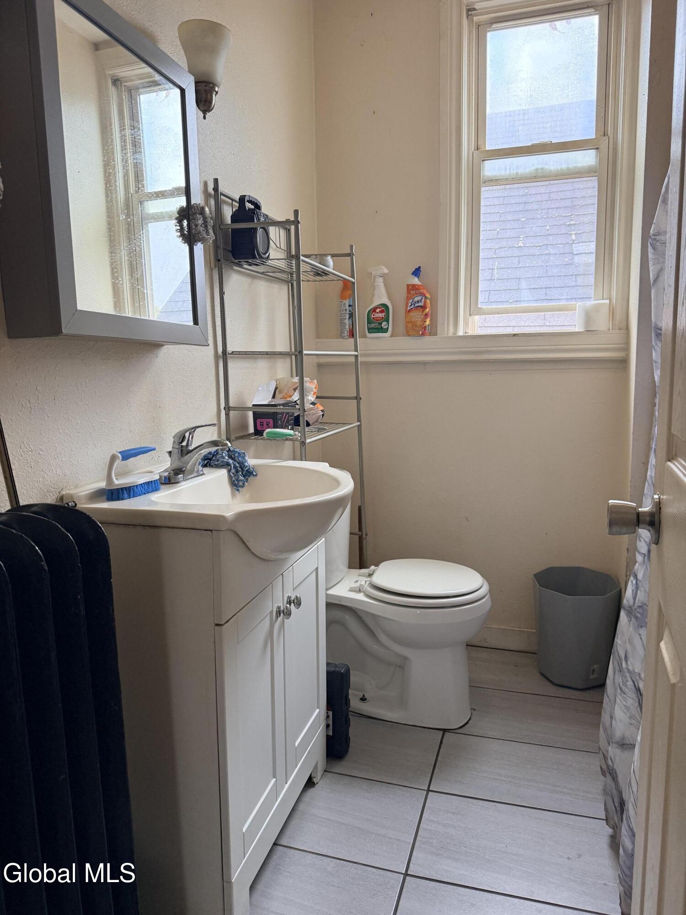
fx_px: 634
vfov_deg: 71.6
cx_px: 343
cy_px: 458
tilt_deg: -7.7
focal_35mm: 24
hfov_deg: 56.8
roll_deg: +0.8
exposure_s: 1/60
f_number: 1.78
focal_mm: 6.76
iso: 200
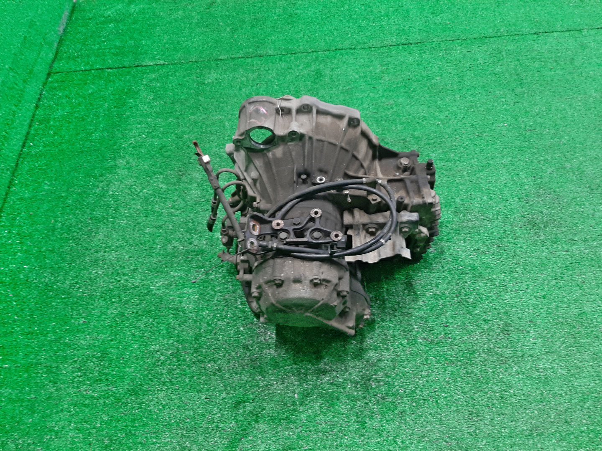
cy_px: 226
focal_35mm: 26
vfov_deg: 53.1
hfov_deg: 67.3
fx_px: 452
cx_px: 301
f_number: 1.7
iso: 160
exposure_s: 1/50
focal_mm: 3.93
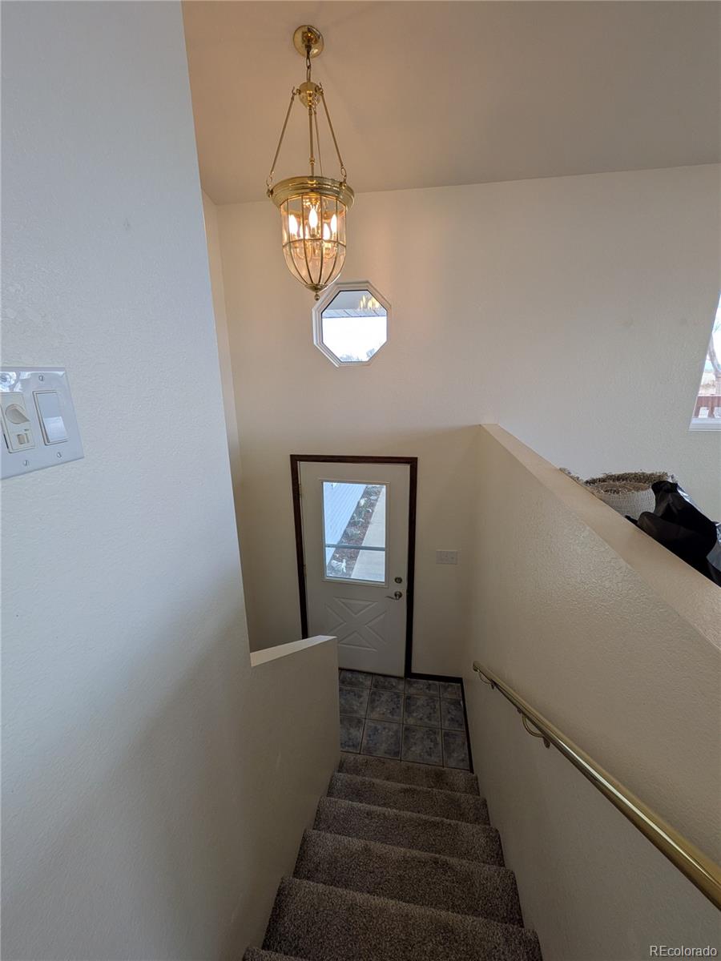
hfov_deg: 85.7
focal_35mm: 14
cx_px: 360
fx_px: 389
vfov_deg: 102.1
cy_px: 480
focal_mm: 1.83
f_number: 2.2
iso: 47
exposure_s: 1/130
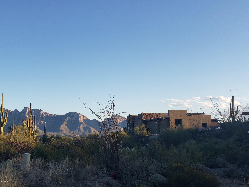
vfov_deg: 53.1
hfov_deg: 67.3
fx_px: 187
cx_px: 124
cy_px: 94
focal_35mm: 26
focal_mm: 4.3
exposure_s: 1/635
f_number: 2.4
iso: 50
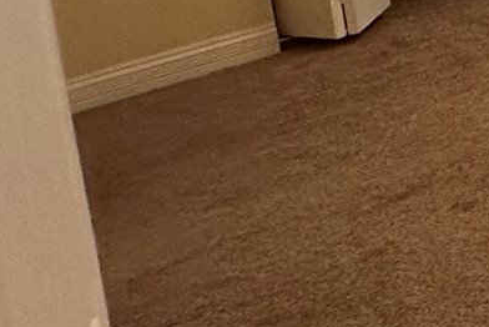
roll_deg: +3.1
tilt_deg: -5.8
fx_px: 1033
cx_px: 1235
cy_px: -306
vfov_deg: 15.0
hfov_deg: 14.3
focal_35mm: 76
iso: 200
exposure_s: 1/120
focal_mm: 2.22
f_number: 2.2
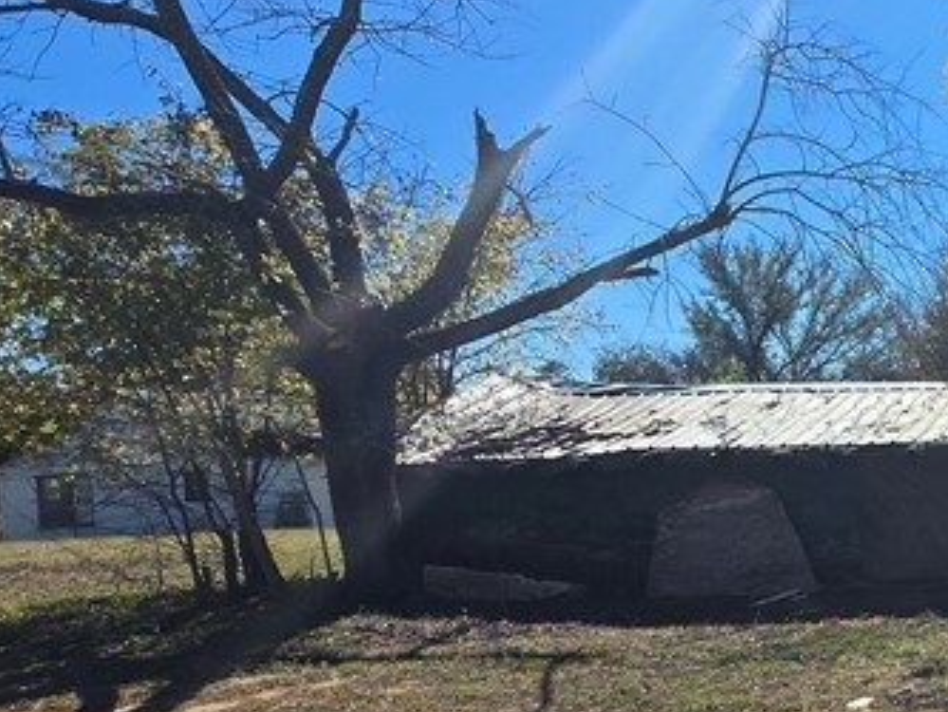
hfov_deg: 34.6
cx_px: 1201
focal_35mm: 40
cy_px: 515
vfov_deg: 35.3
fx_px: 1096
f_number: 2.2
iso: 50
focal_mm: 2.2
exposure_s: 1/2483
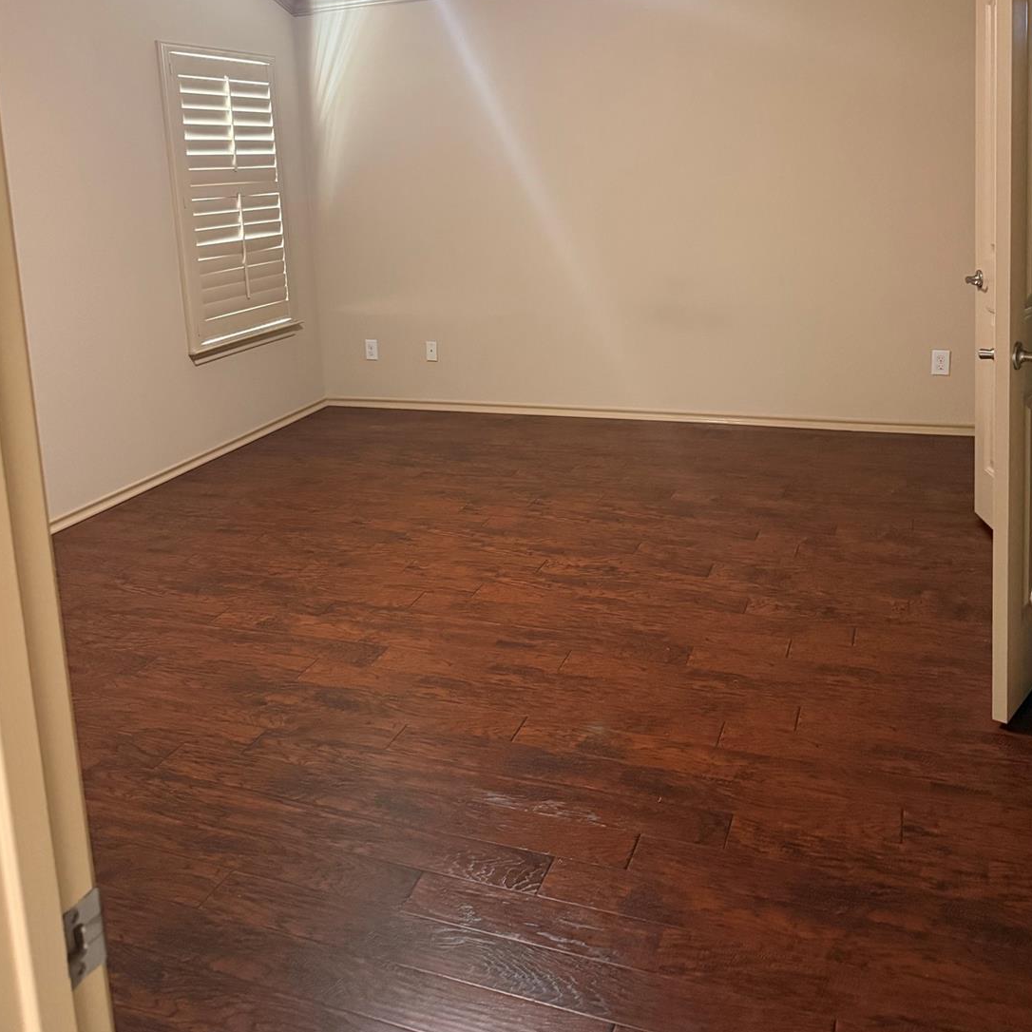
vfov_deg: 52.5
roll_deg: +3.1
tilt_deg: -7.7
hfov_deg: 54.0
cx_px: 496
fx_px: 1012
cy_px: 309
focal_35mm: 30
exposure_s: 1/40
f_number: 1.78
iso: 800
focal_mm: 6.76
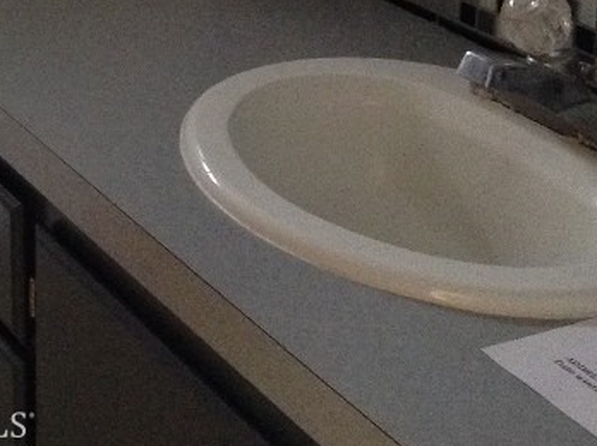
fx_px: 1671
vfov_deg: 14.4
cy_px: -174
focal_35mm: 97
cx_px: -62
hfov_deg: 19.4
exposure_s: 1/24
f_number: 2.4
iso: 200
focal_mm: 3.3
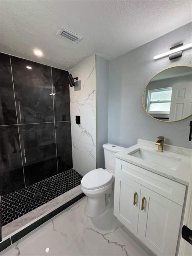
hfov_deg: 85.7
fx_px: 104
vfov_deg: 102.1
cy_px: 128
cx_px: 96
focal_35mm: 14
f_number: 2.2
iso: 200
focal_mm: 2.22
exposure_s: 1/120
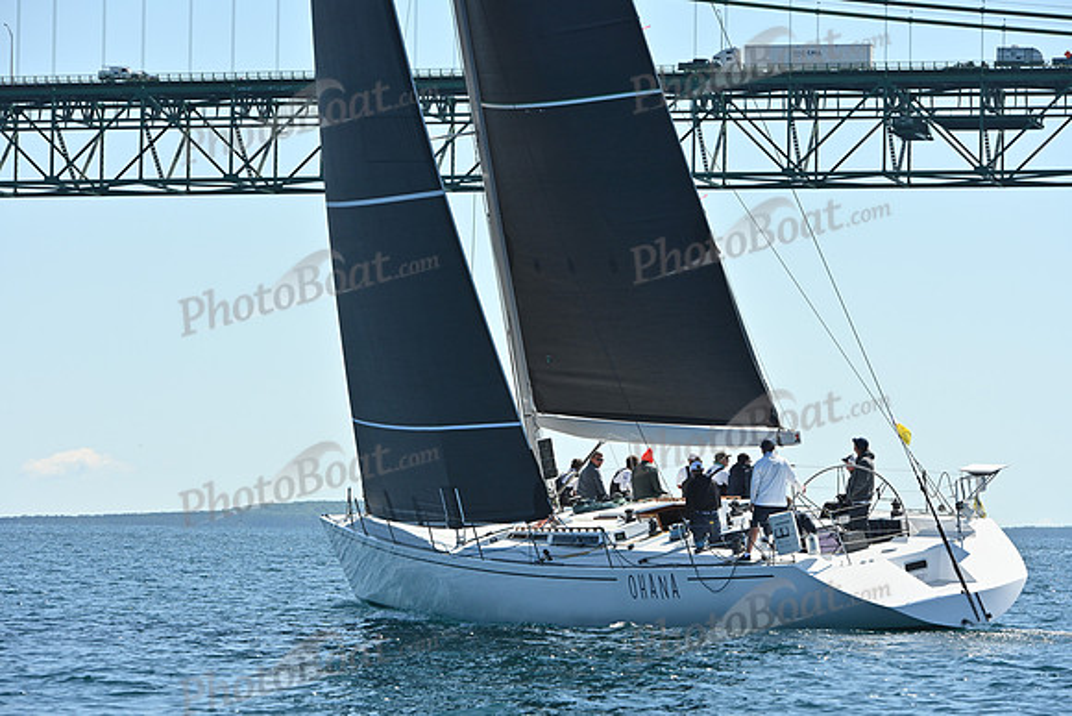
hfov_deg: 12.8
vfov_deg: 8.6
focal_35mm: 160
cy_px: 358
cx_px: 536
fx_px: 4765
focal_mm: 160
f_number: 8
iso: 320
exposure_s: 1/1000
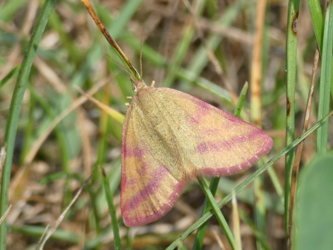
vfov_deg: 9.6
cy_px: 125
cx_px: 166
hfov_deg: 12.8
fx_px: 1482
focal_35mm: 154
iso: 80
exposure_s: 1/160
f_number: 5.4
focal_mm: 27.5
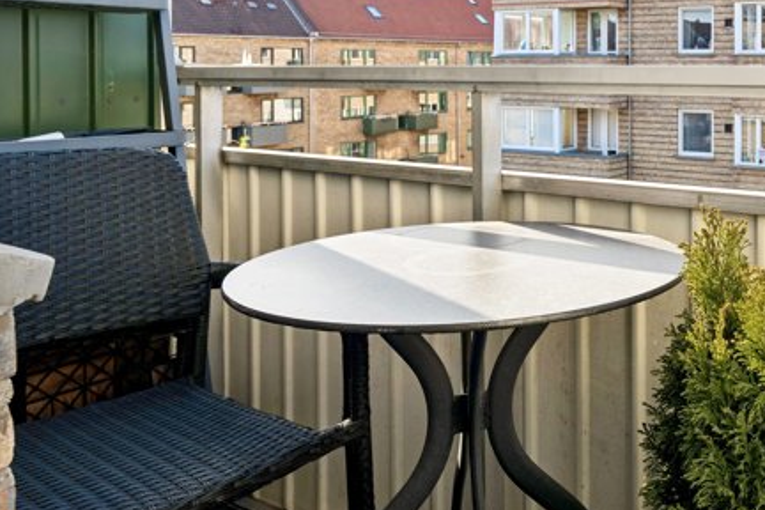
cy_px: 58
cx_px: 692
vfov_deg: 34.1
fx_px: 786
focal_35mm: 37
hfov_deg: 46.6
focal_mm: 20
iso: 160
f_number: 9
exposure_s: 1/160
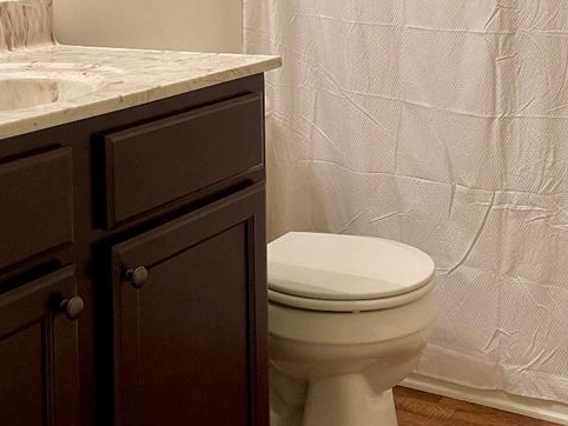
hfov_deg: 34.3
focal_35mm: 56
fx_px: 919
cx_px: 319
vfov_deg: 24.5
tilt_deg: -0.3
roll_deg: +0.7
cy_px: -35
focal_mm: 5.1
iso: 125
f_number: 1.6
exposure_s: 1/60
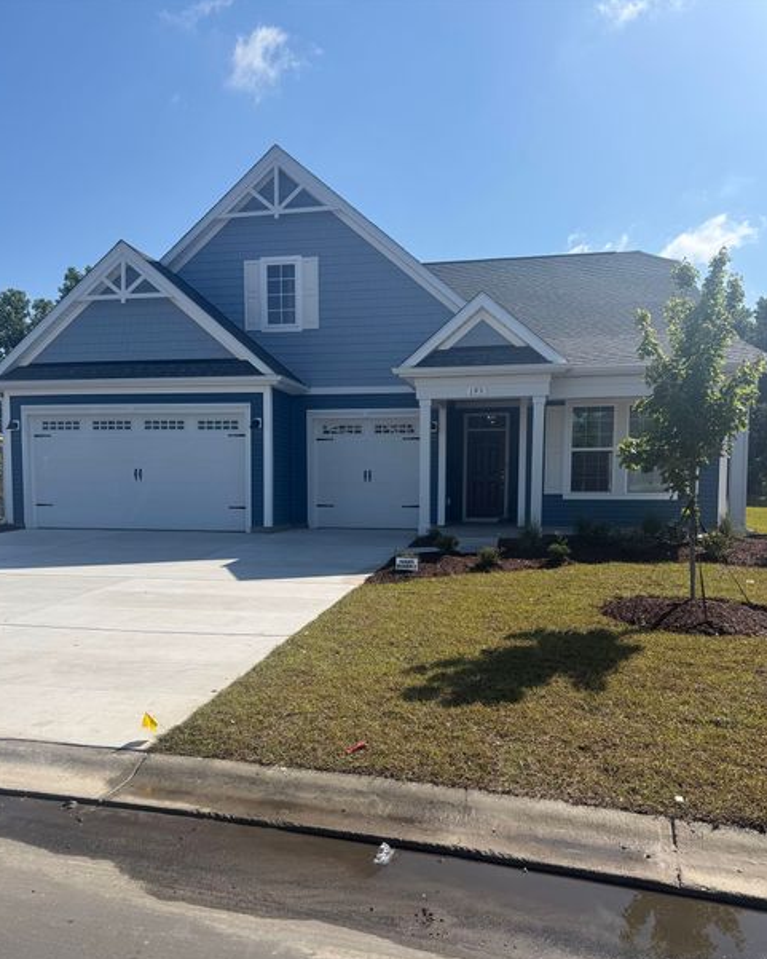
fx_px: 738
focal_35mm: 26
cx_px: 380
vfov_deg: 65.9
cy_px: 529
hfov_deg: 54.9
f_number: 1.78
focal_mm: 6.76
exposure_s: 1/5319
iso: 80
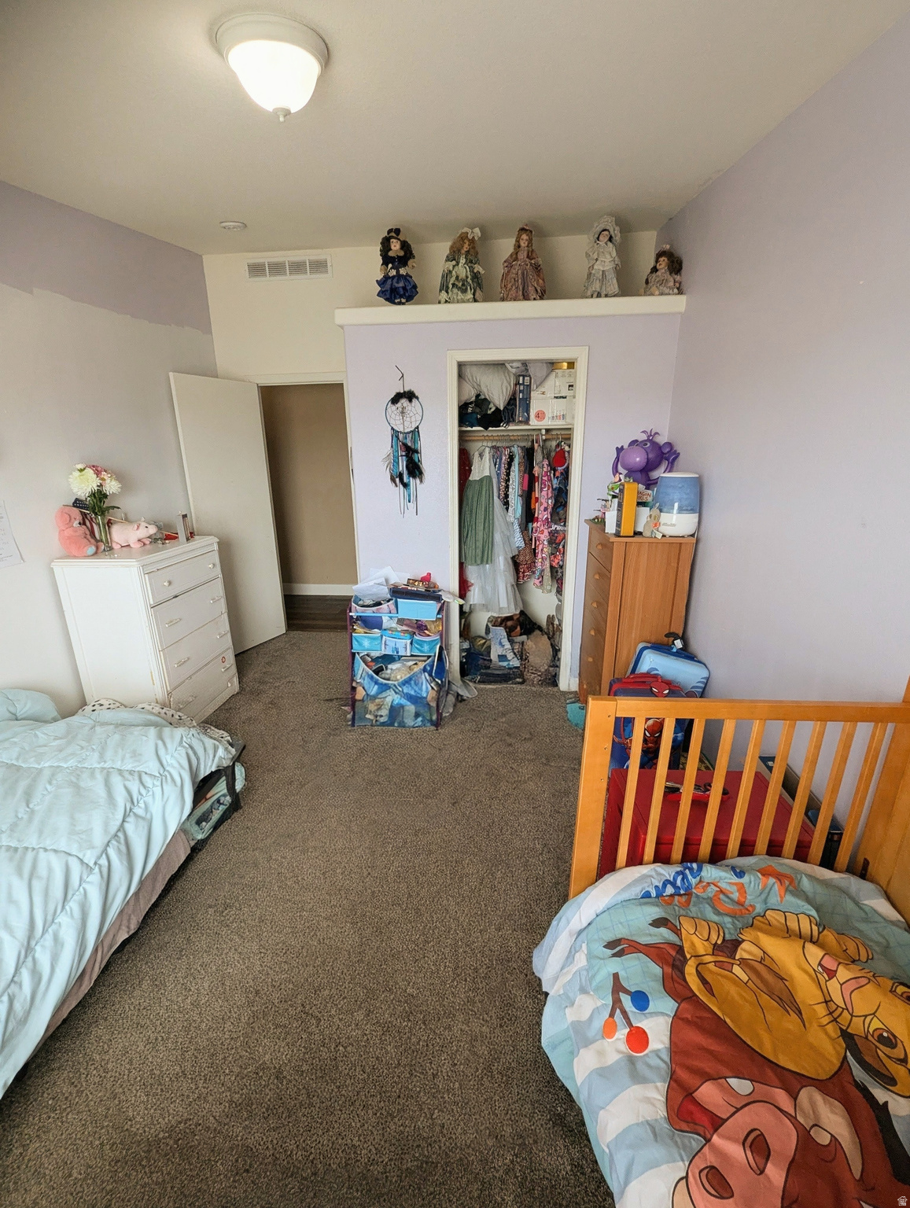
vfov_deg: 106.1
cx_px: 455
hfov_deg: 90.1
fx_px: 454
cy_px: 604
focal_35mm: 13
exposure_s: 1/92.2
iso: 95
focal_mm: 1.95
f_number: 2.2
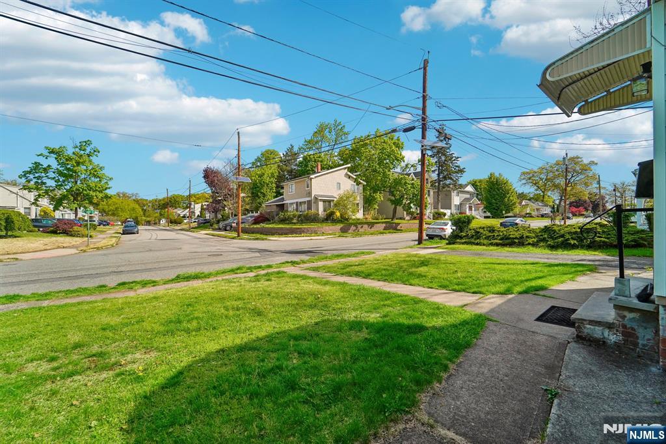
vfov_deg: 81.2
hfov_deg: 104.3
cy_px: 222
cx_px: 333
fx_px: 259
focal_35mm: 14
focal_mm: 14
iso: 400
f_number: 8
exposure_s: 1/800
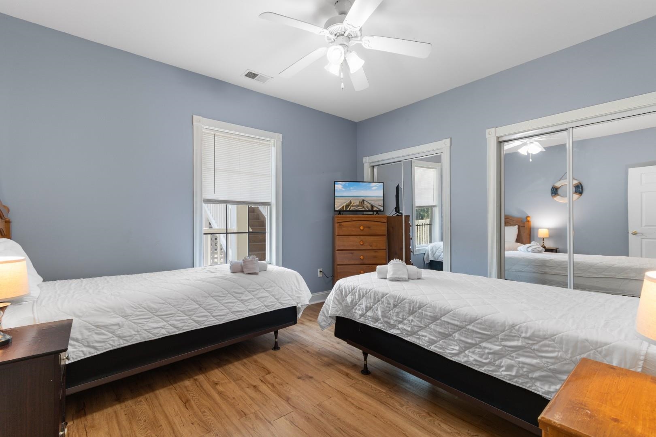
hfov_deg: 100.4
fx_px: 273
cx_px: 328
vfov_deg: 77.3
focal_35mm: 15
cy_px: 218
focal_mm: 10
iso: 100
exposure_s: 1/8
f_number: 4.5
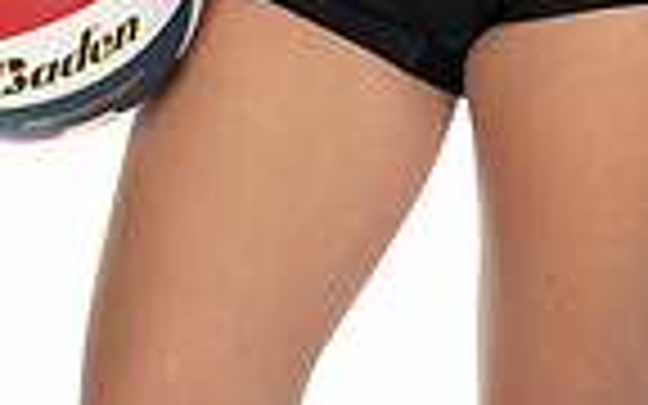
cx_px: 387
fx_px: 3938
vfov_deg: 5.7
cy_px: -549
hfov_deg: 9.4
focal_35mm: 223
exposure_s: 1/320
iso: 800
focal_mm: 70
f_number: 7.1
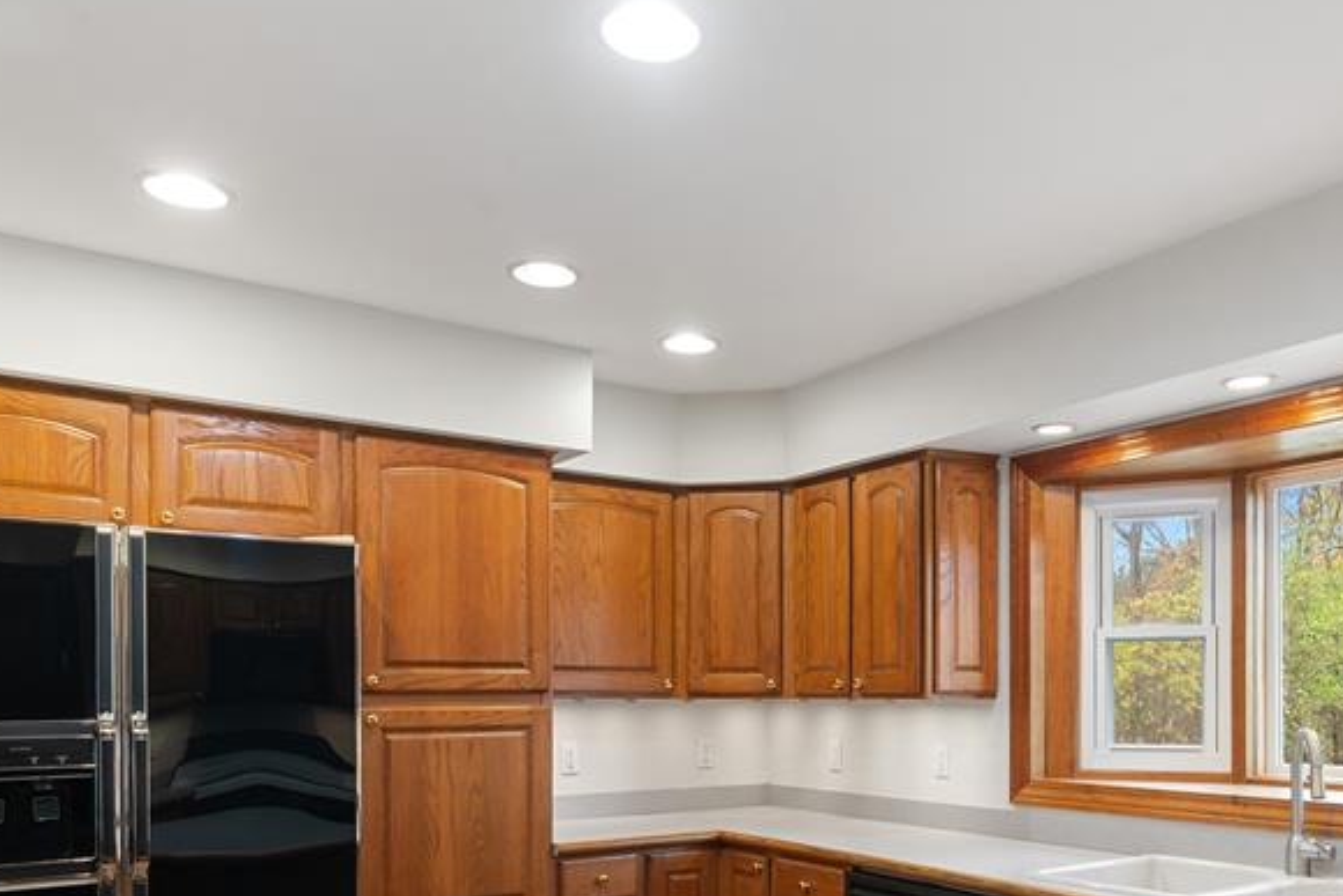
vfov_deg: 41.1
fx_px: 1119
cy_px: 761
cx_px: 817
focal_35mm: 30
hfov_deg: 61.3
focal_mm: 17
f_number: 9
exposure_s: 1/4
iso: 320
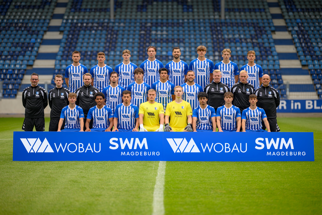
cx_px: 161
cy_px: 108
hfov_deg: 23.9
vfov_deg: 16.1
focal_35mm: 85
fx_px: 760
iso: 64
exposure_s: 1/1250
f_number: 1.2
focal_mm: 85
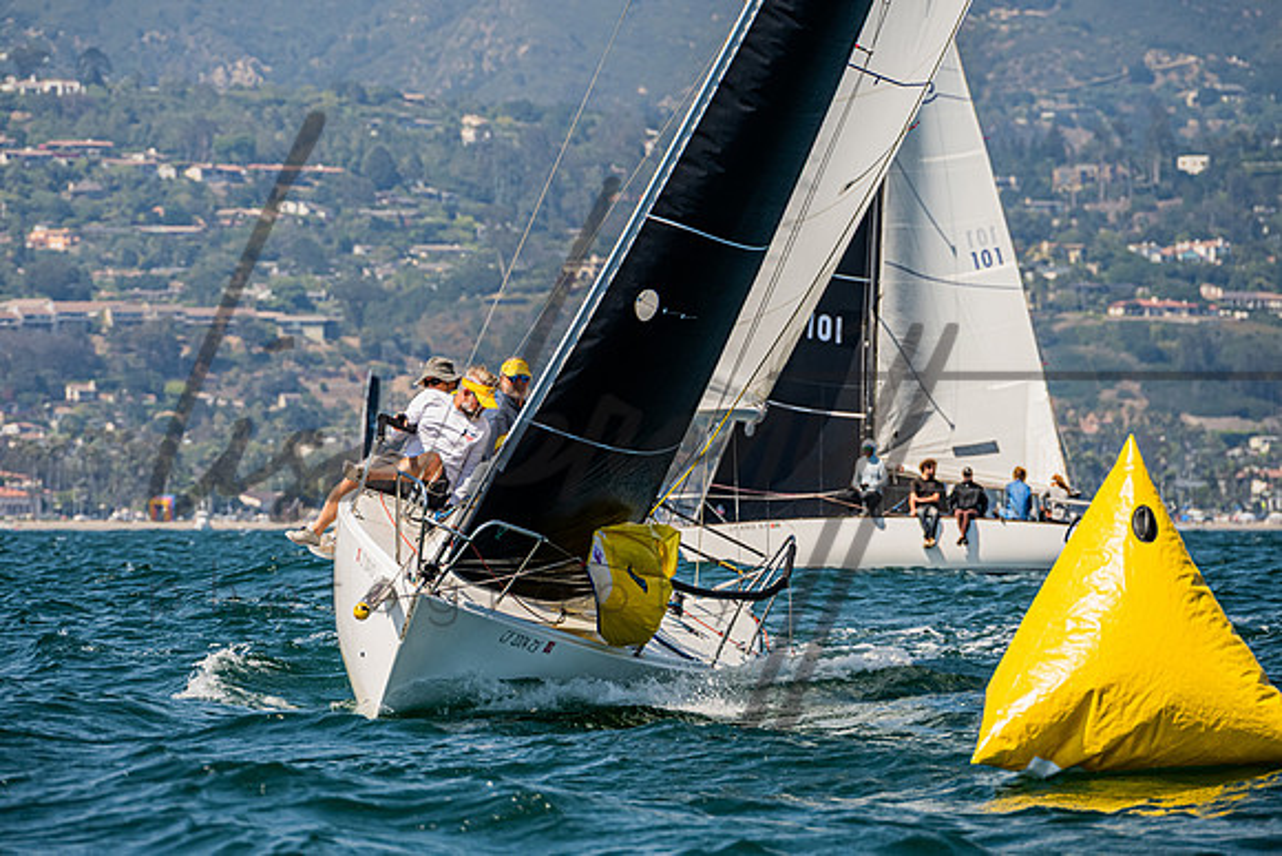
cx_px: 570
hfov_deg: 5.6
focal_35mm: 368
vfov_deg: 3.7
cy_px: 391
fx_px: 13103
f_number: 8
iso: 500
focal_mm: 280
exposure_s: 1/1250
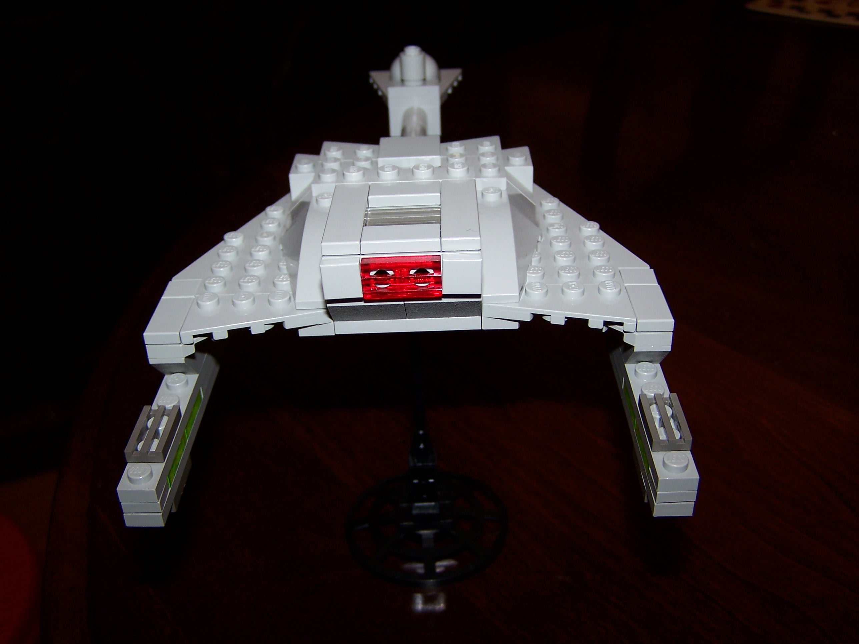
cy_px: 322
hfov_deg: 49.0
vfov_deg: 37.7
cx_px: 430
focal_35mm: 38
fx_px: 943
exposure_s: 1/60
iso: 80
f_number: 2.8
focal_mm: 6.3
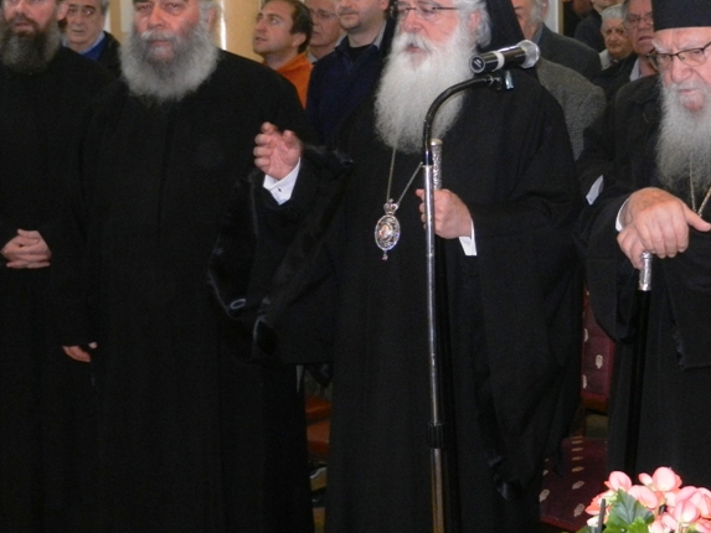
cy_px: 183
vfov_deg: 19.8
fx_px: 1520
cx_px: 432
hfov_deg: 26.3
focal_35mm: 74
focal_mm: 9.4
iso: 800
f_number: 4.4
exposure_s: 1/30
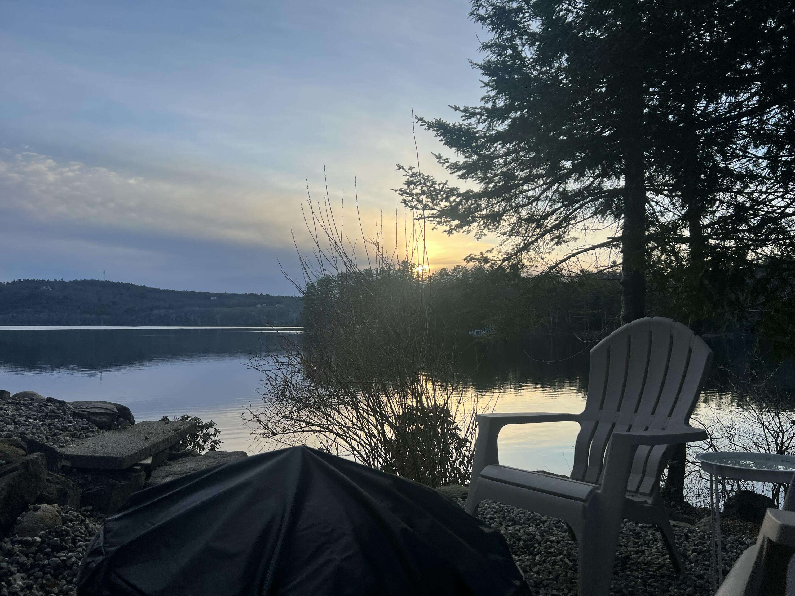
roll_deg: +0.1
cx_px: 398
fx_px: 597
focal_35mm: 26
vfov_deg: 53.1
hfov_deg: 67.3
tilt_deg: +2.9
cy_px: 298
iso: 50
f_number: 1.5
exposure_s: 1/2252
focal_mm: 5.7
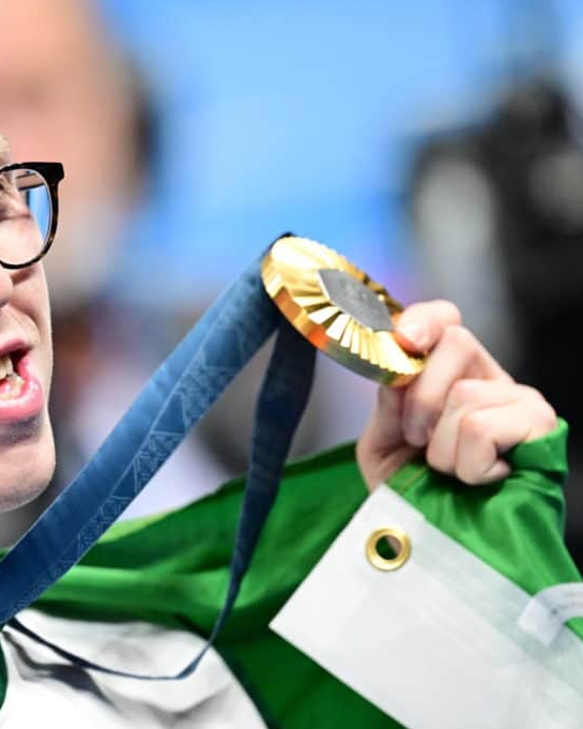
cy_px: 364
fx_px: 18264
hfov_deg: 1.8
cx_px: 80
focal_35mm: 847
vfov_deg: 2.3
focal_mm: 600
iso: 5000
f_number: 4
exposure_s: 1/1600
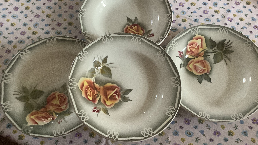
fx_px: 233
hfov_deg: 58.0
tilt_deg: -68.3
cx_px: 129
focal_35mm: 34
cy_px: 67
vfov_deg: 34.6
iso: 320
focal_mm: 3.3
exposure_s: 1/40
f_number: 2.4
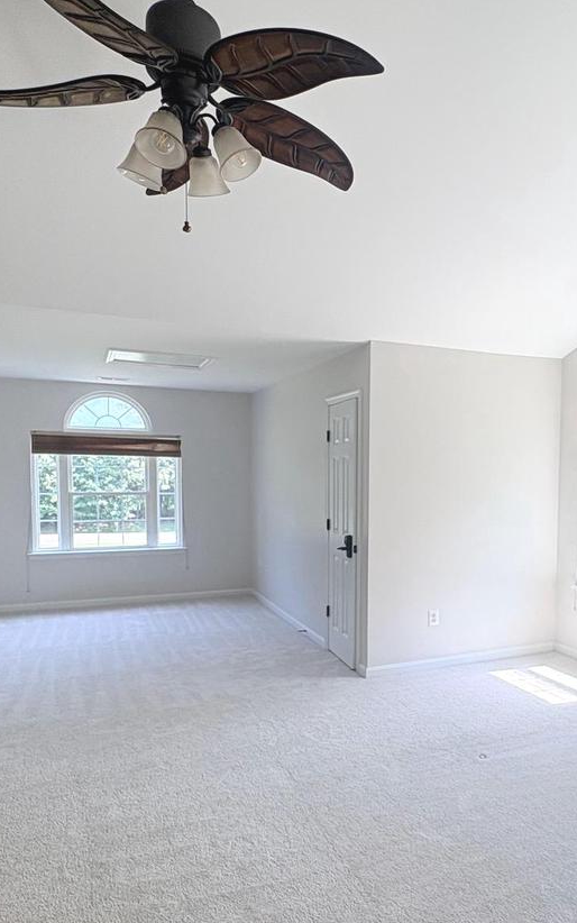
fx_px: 654
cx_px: 400
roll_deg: +0.0
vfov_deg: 70.2
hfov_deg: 46.6
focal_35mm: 26
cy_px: 514
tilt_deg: -2.7
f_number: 2.2
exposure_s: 1/99
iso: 80
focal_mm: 2.22
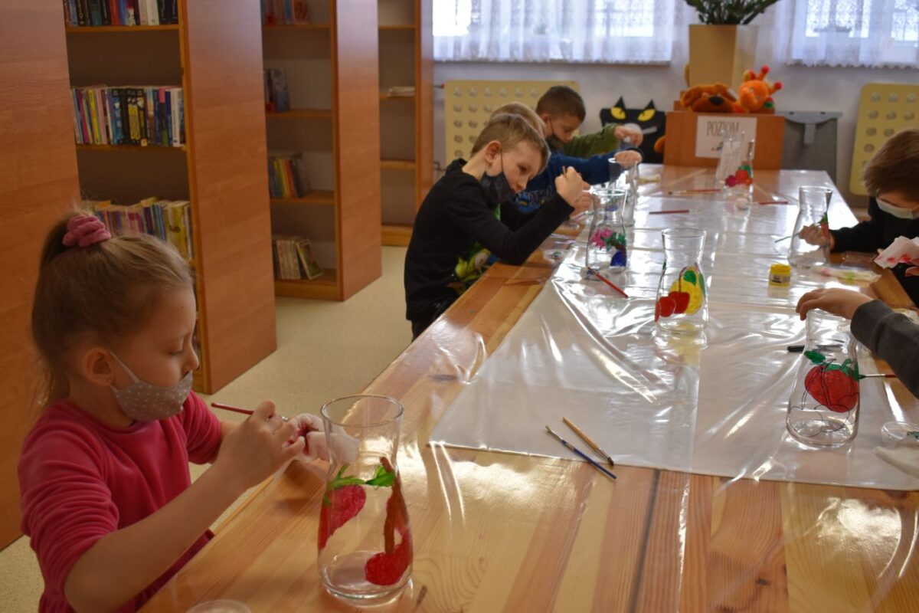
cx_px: 460
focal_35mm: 38
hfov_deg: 51.3
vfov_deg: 35.5
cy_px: 306
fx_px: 957
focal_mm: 25
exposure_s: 1/100
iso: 400
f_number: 5
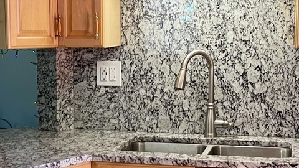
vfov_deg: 14.2
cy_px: 110
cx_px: 123
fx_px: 674
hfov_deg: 25.0
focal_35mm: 85
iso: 80
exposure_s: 1/60
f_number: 1.6
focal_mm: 4.2
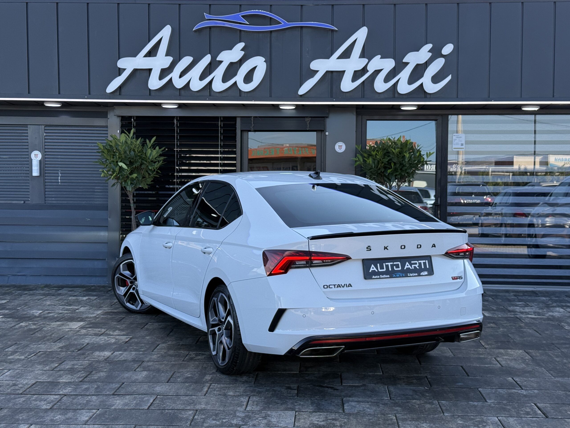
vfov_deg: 30.3
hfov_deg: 39.7
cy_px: 214
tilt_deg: -1.7
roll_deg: -0.6
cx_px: 285
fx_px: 790
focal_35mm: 48
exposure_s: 1/1203
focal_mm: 6.76
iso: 80
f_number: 1.78
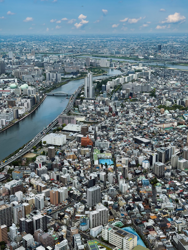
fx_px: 348
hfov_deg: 30.3
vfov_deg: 39.7
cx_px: 94
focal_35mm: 48
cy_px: 125
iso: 64
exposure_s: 1/5208
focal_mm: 6.76
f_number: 1.78
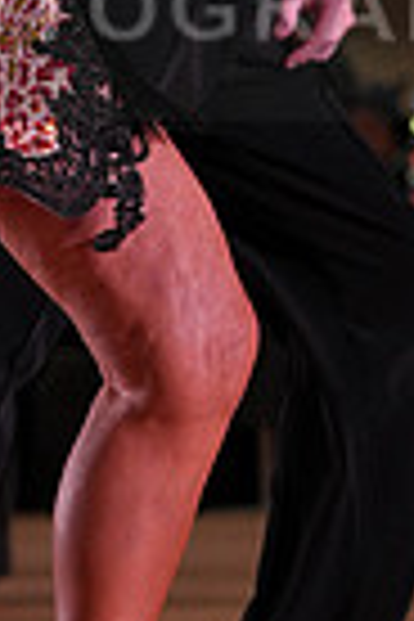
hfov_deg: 3.0
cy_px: -27
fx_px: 7779
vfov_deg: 4.6
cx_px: 65
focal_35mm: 451
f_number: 4
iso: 800
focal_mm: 107
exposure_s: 1/400
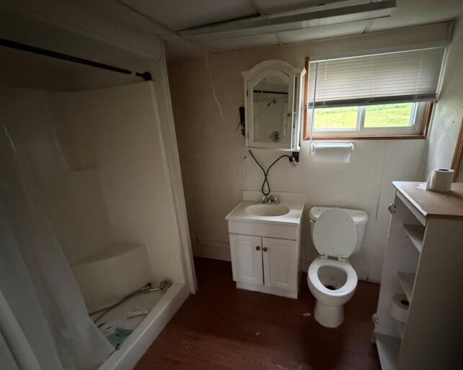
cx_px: 253
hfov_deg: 89.4
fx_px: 233
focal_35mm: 17
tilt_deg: -19.0
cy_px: 196
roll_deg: +2.5
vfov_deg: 76.9
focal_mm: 2.22
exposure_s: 1/30
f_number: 2.2
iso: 1600
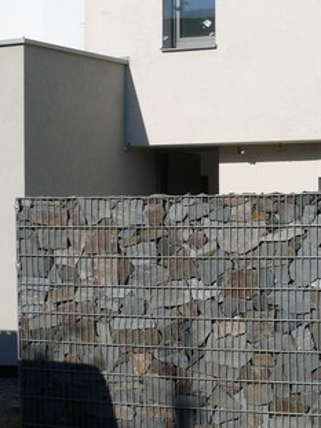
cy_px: 235
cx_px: 376
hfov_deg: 15.8
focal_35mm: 90
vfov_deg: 21.8
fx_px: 1114
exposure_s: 1/400
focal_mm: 7.4
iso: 100
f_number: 8
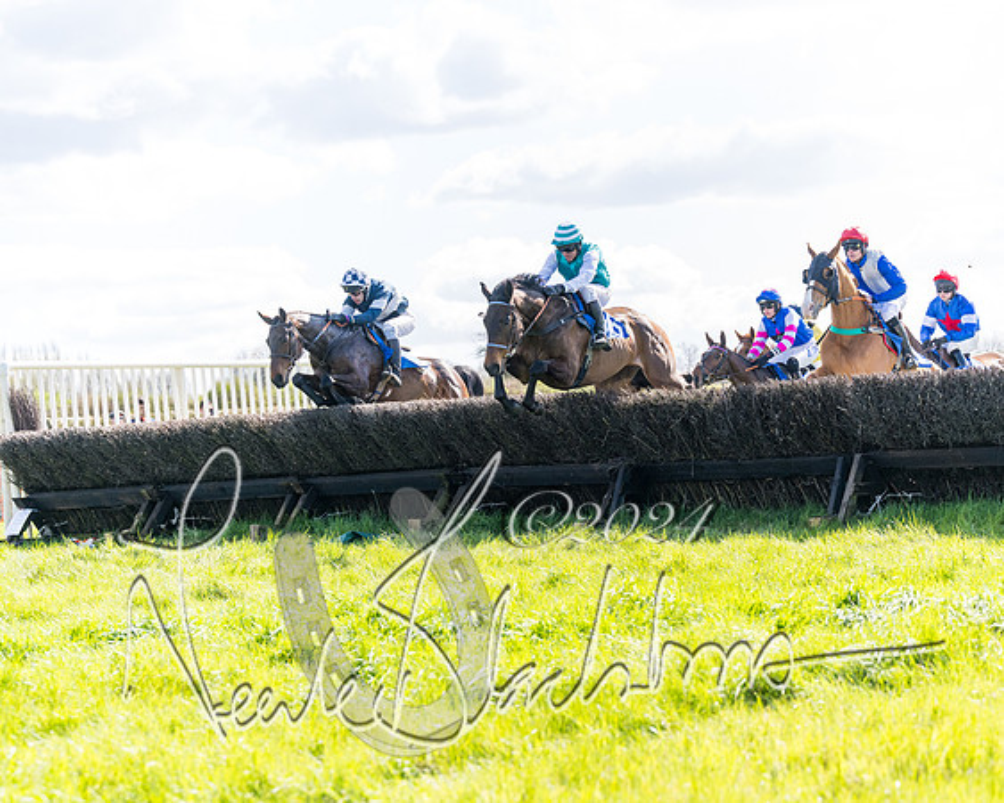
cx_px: 602
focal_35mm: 88
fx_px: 2609
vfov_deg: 17.5
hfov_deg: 21.7
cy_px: 402
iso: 400
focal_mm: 78
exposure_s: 1/1600
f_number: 4
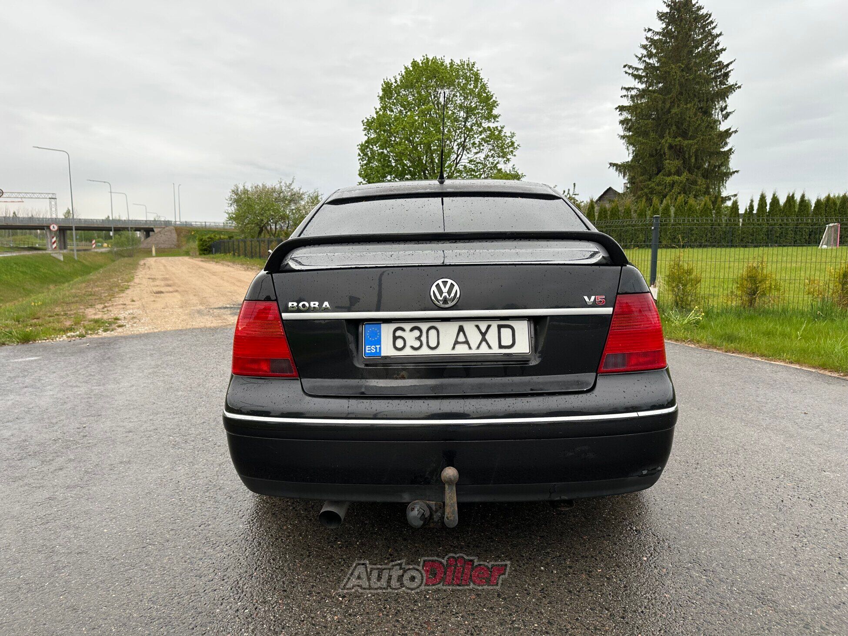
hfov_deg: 71.6
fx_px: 588
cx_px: 424
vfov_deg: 56.8
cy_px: 318
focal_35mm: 24
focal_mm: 6.86
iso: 64
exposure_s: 1/121
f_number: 1.78
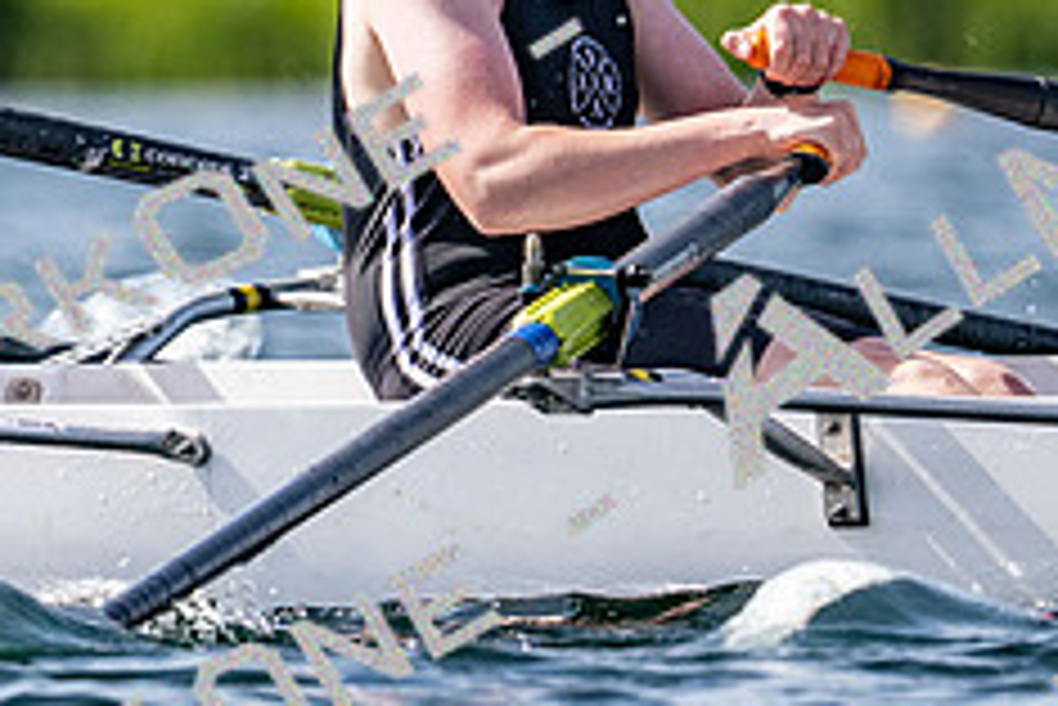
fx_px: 43491
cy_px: 63
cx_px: 324
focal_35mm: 1479
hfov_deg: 1.4
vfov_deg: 0.9
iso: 250
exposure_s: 1/2500
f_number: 4.5
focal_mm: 400
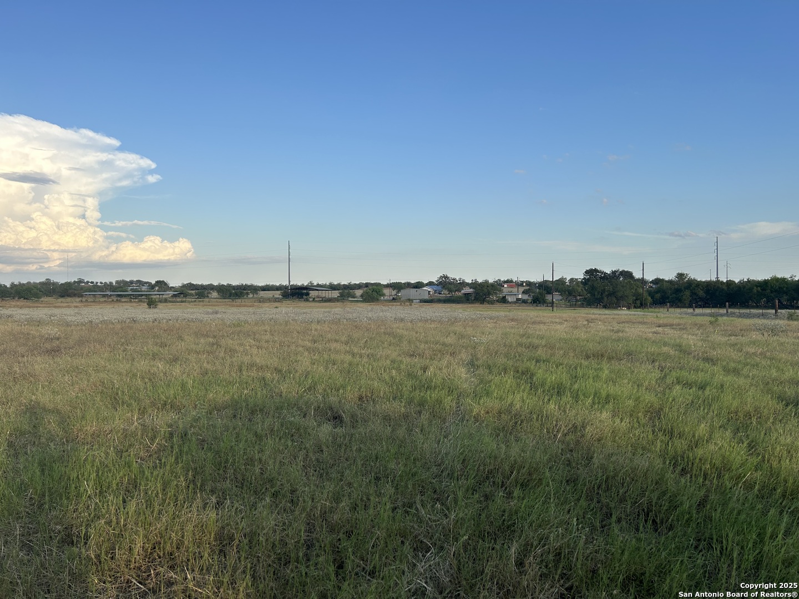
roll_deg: +1.2
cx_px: 400
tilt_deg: +1.2
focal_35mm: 26
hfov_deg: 67.3
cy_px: 300
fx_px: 600
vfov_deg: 53.1
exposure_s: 1/2083
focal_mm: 5.7
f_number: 1.5
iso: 50
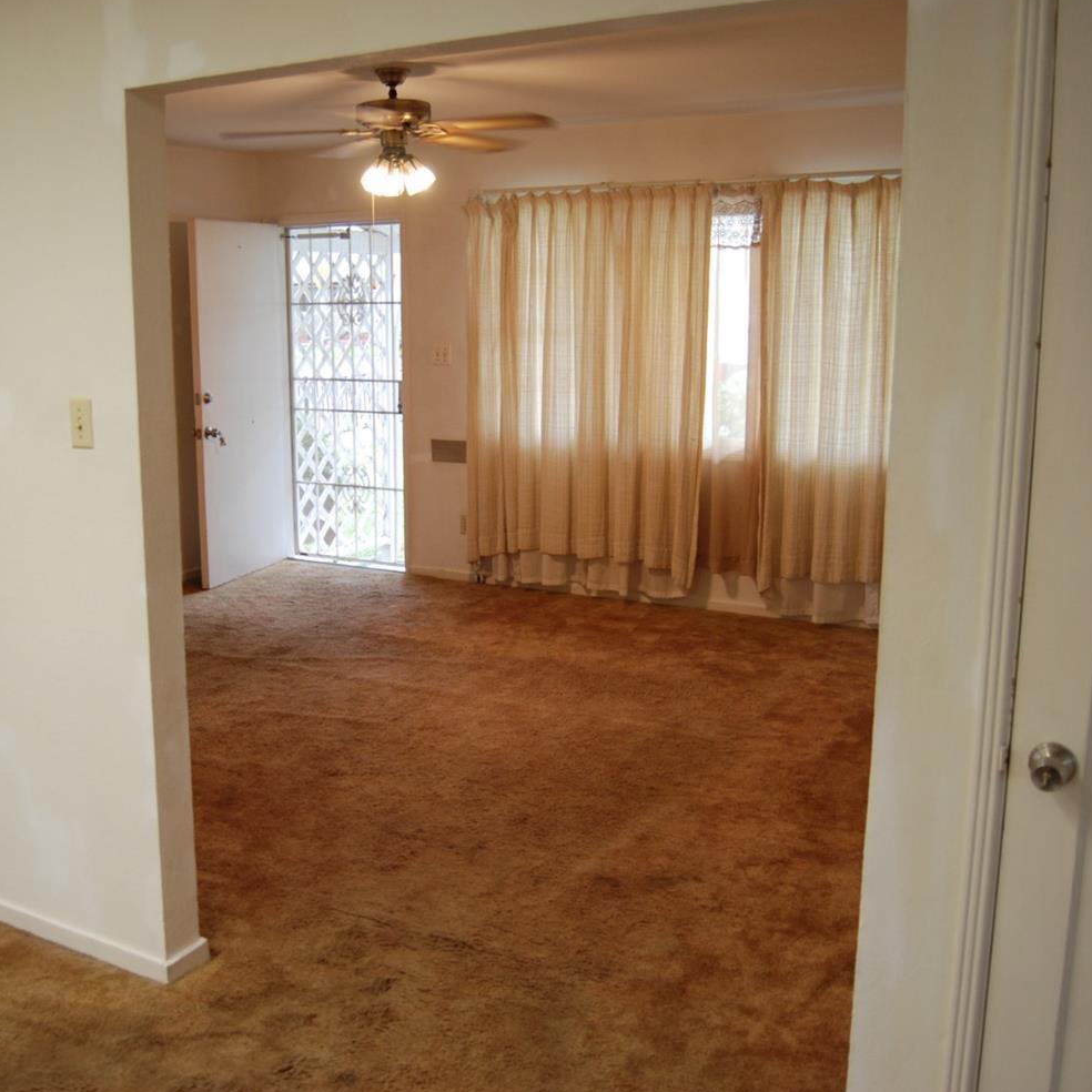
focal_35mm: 35
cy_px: 543
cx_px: 386
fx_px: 1249
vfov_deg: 47.2
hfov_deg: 46.6
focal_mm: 18
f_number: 3.5
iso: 400
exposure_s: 1/25
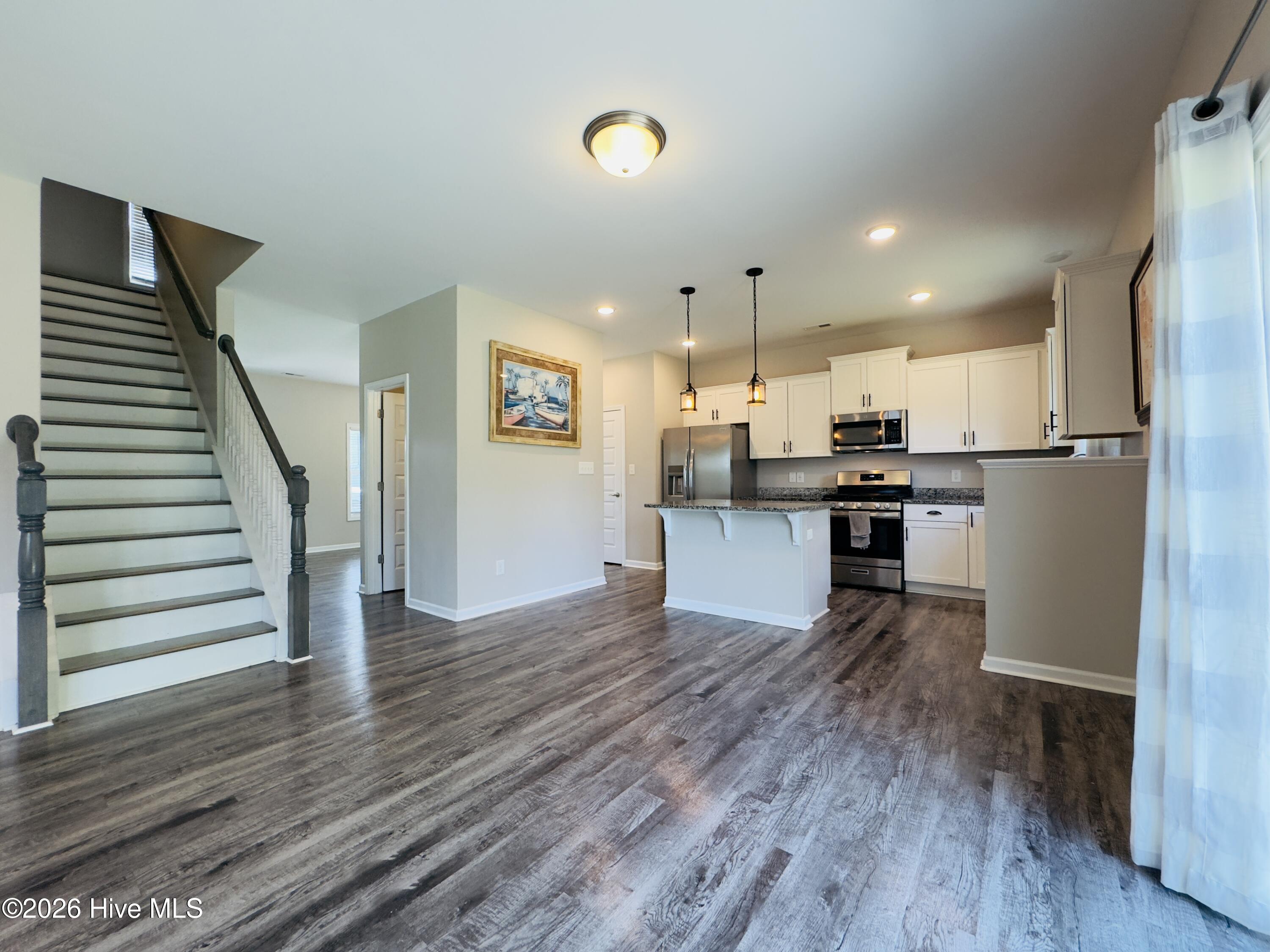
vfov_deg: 85.7
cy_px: 476
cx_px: 635
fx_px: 514
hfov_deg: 102.1
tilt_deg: -1.1
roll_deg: +0.0
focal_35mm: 14
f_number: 2.2
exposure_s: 1/120
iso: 200
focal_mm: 2.22
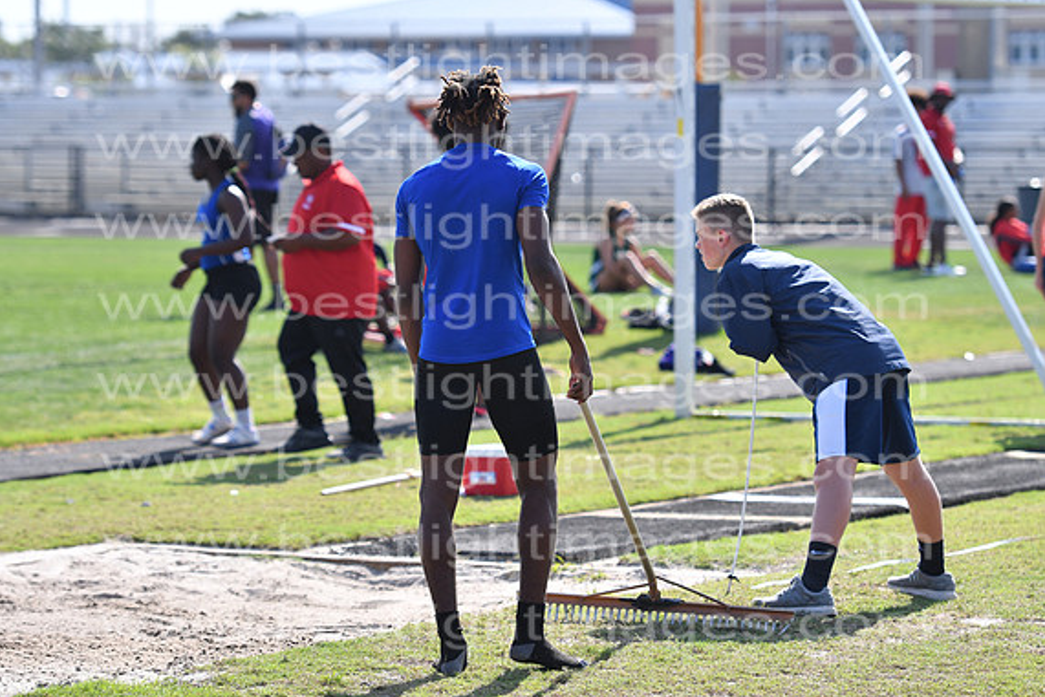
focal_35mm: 191
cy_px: 347
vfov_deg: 7.2
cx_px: 516
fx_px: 5531
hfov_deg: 10.8
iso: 200
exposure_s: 1/2000
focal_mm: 125
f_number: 4
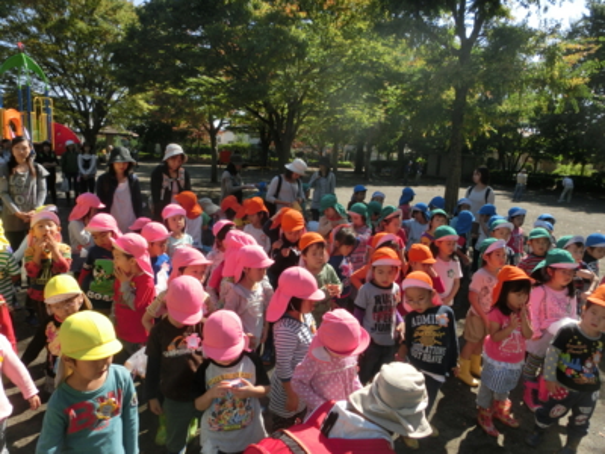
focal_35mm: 24
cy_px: 227
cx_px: 302
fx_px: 419
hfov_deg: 71.6
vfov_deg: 56.8
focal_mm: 4.24
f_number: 3
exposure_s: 1/1000
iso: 80
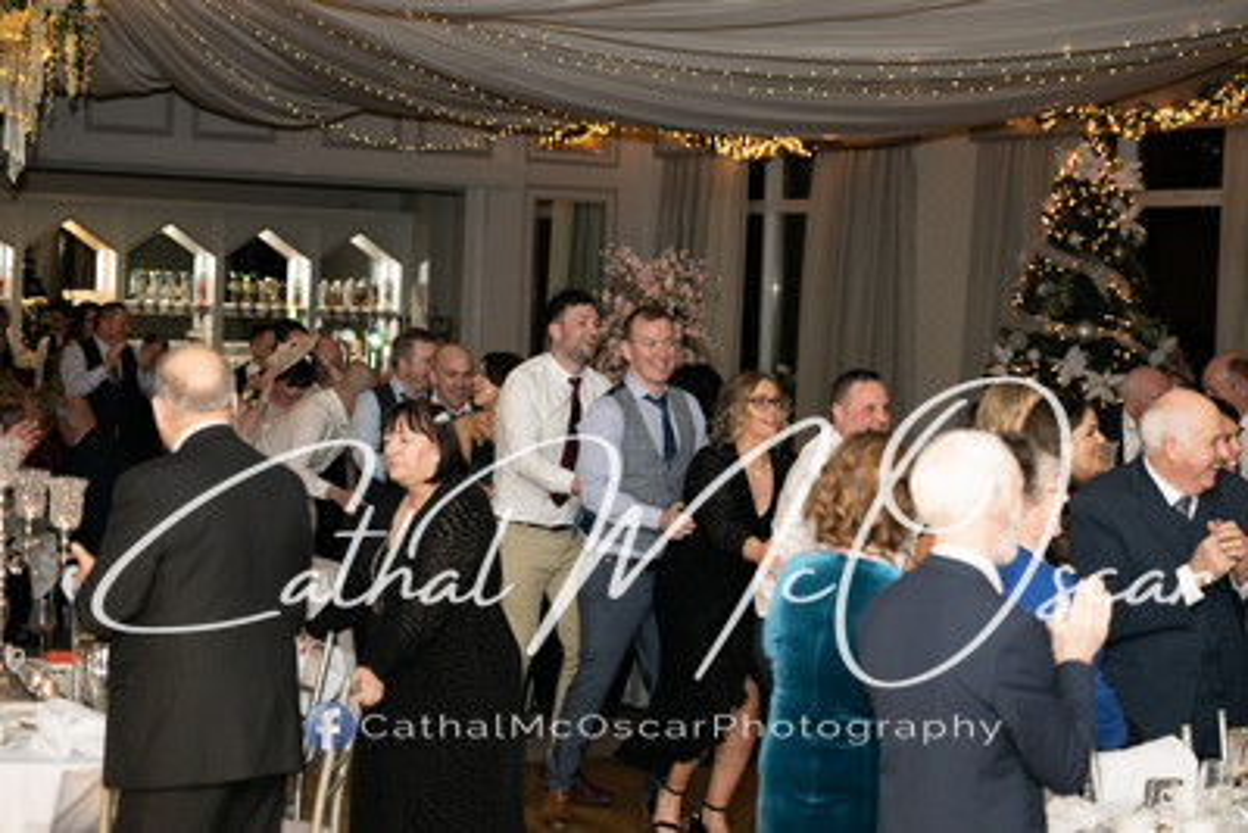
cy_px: 416
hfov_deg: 27.0
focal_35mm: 75
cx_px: 624
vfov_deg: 18.2
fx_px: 2601
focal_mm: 75
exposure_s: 1/200
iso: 400
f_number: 2.8
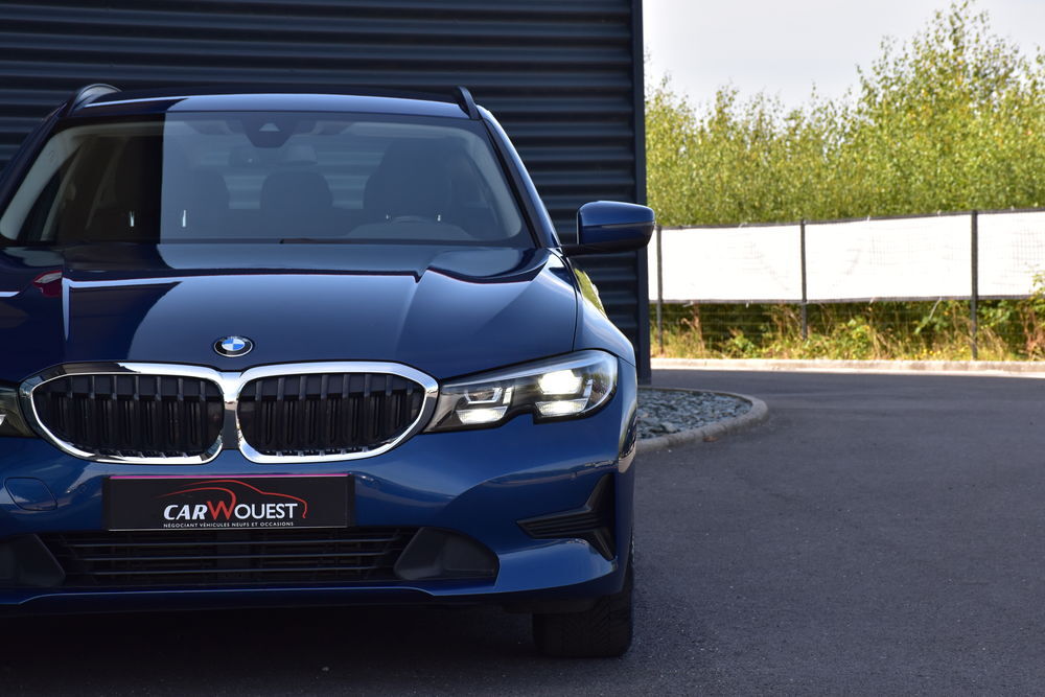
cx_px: 522
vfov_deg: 13.0
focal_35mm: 105
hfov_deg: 19.5
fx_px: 3048
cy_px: 348
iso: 400
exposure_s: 1/250
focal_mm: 70
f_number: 10
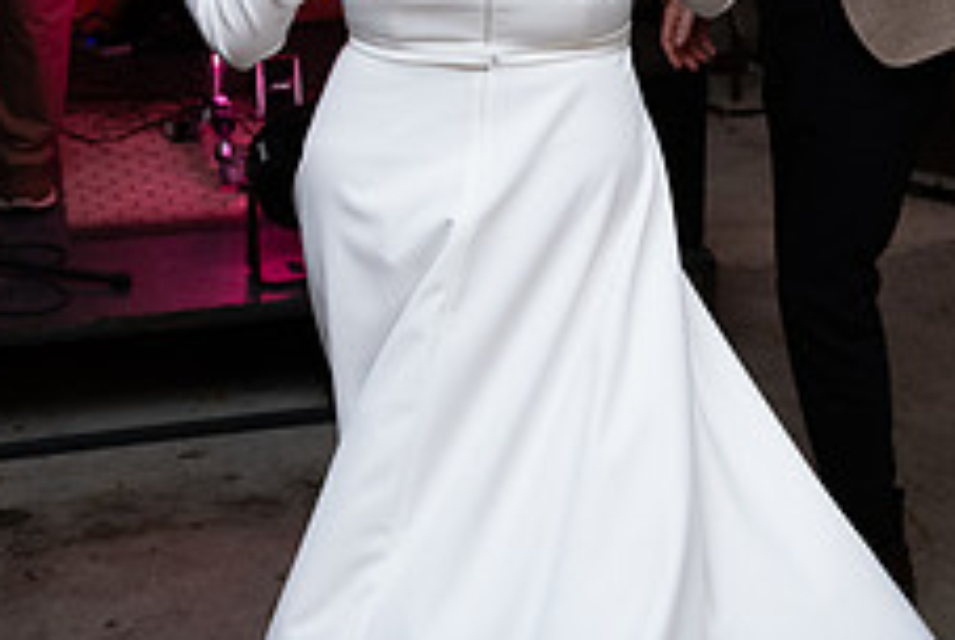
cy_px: -154
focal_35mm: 74
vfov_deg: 17.5
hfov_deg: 27.1
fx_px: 1966
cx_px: 656
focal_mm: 29
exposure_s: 1/160
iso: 800
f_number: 3.5
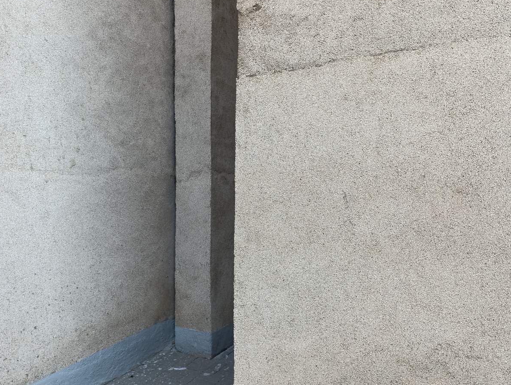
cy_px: 199
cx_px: 263
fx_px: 399
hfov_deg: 65.2
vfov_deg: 51.4
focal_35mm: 27
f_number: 1.6
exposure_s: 1/100
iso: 80
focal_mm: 6.14
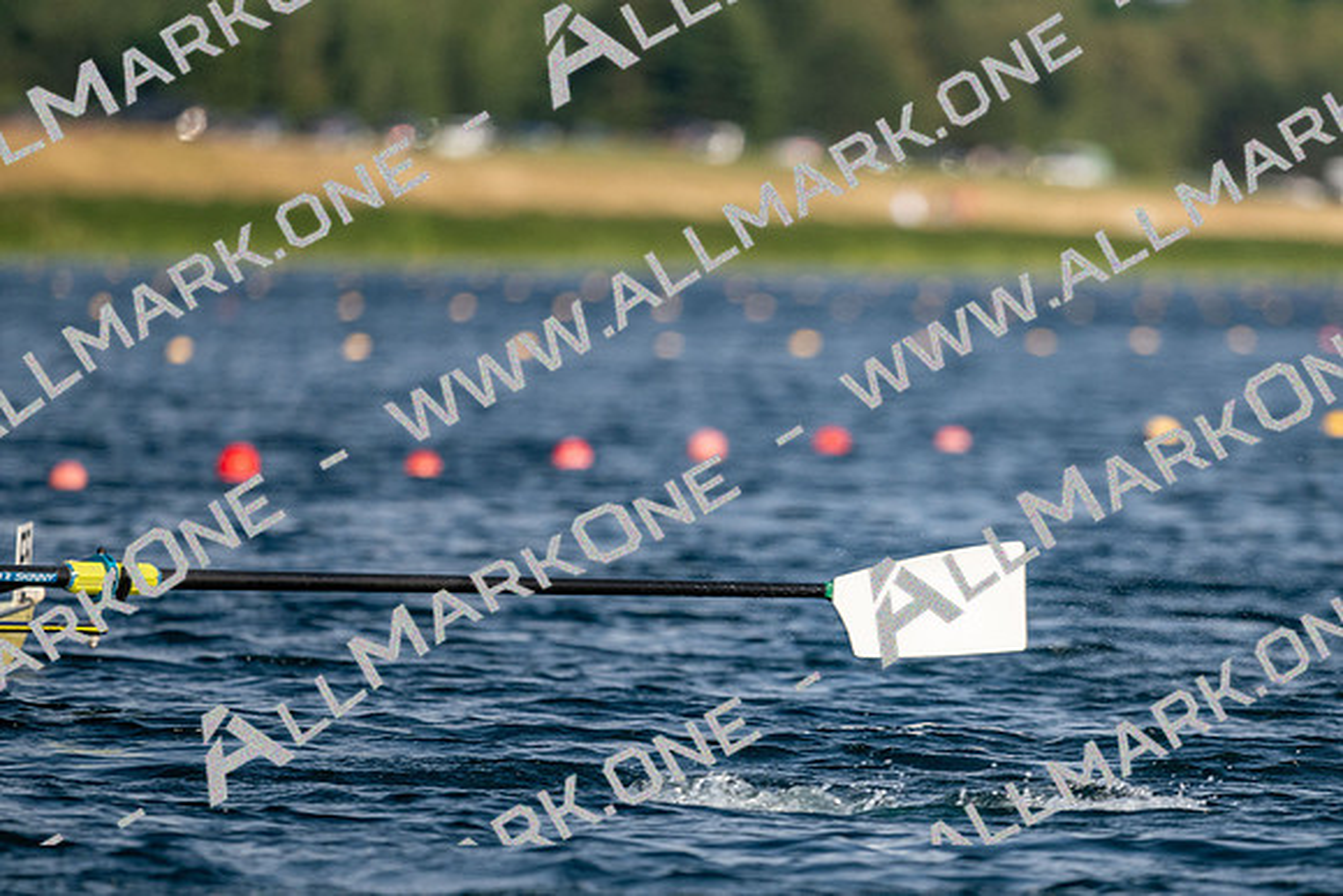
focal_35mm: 600
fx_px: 22399
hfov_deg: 3.4
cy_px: 448
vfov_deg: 2.3
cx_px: 672
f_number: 4.5
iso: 500
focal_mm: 400
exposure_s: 1/5000
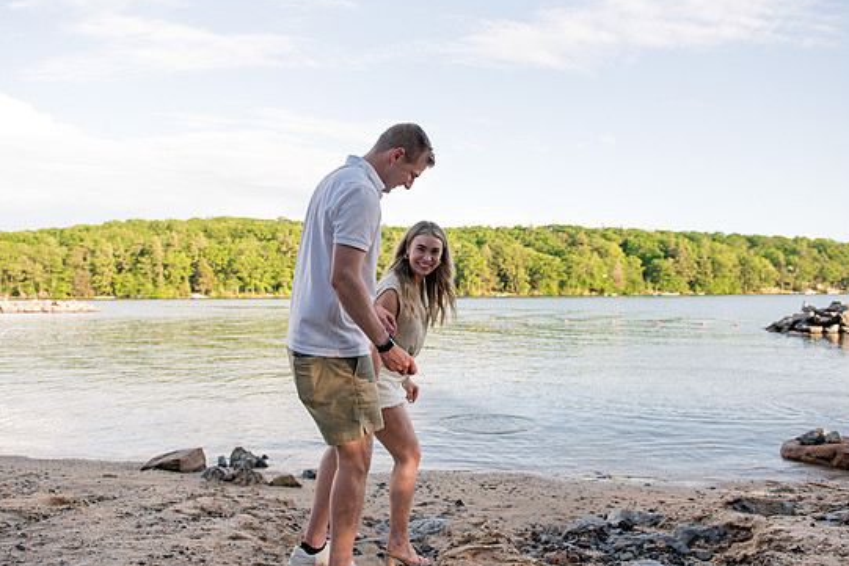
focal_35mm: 27
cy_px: 285
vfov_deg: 48.0
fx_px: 637
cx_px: 417
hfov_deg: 67.4
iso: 500
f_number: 4
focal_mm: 24
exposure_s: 1/2500
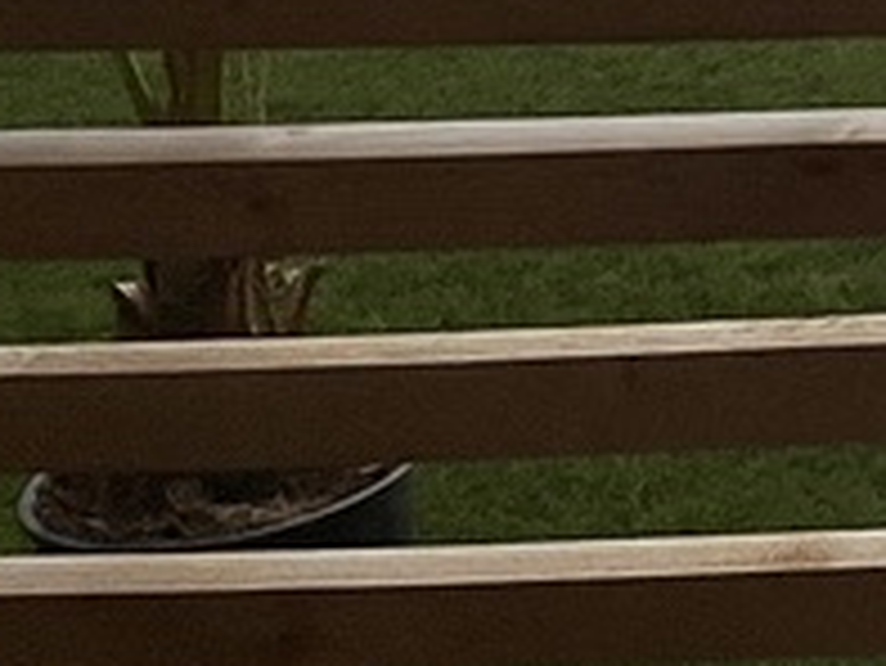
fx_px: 3457
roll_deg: -0.8
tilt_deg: -7.9
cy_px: -855
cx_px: 2163
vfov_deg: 9.9
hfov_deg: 11.8
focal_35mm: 135
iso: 125
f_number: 1.6
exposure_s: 1/92
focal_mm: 5.1
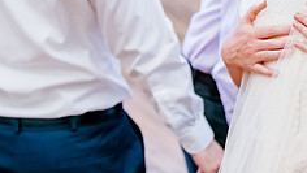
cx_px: 313
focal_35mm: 192
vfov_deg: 6.3
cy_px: -63
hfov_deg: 11.1
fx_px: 1564
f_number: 3.2
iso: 3200
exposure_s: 1/500
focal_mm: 70
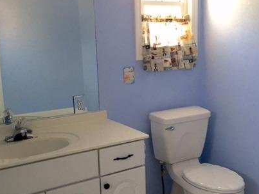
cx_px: 150
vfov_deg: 31.6
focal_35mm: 46
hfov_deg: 41.1
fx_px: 344
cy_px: 95
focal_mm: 4.15
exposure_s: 1/30
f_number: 2.2
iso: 40
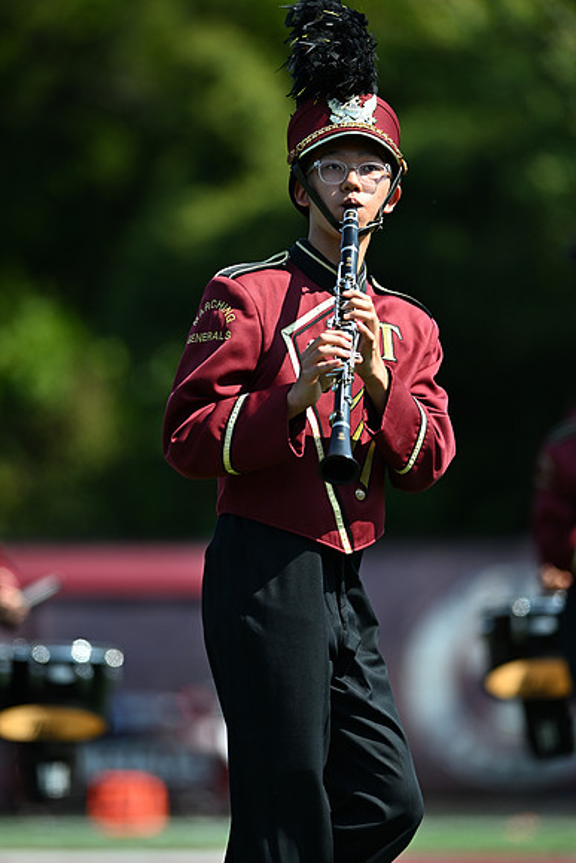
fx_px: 7195
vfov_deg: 6.9
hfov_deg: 4.6
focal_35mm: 300
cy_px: 432
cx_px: 288
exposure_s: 1/2500
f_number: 2.8
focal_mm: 300
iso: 250
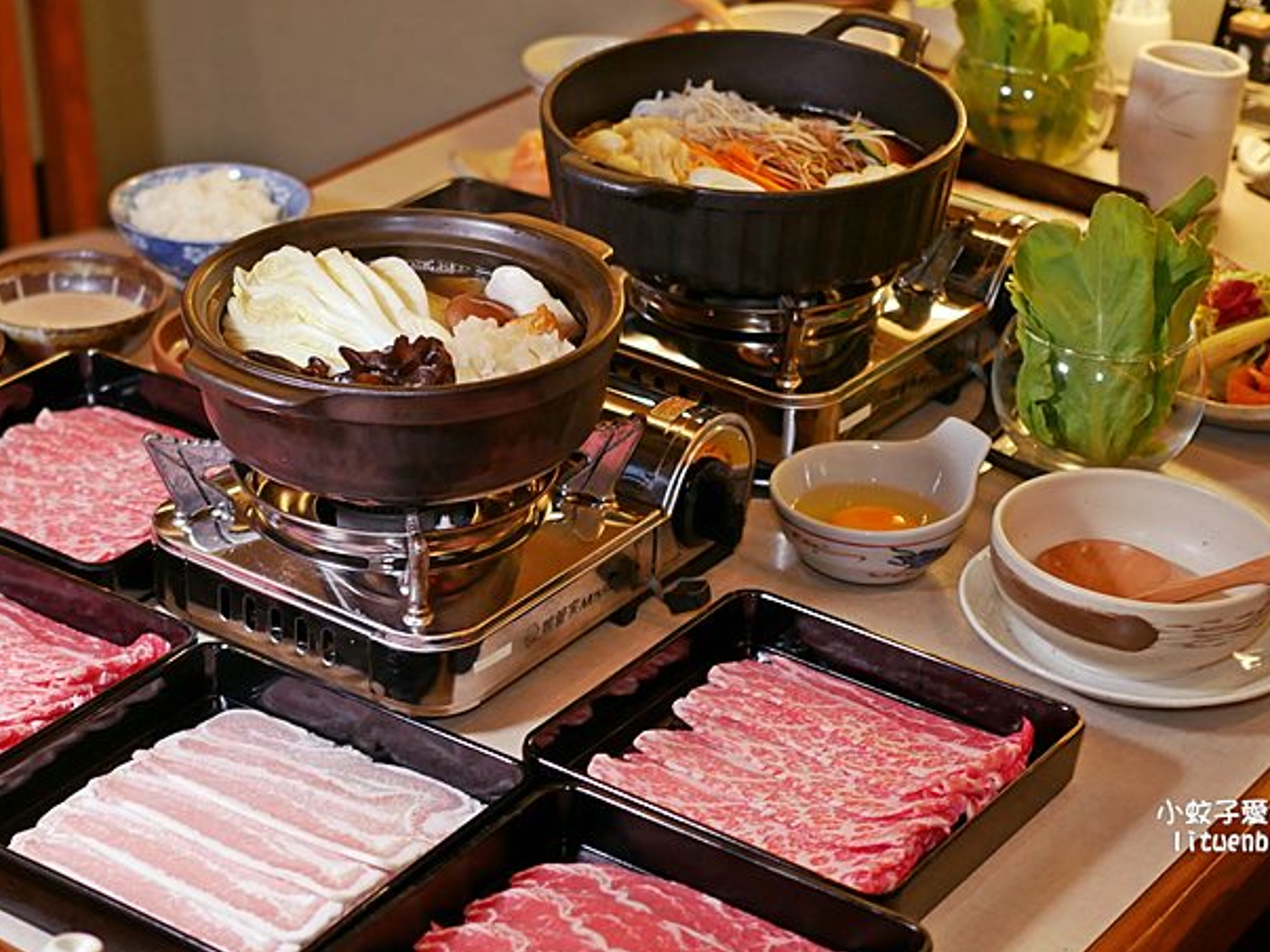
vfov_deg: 17.8
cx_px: 385
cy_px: 475
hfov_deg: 23.4
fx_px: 3045
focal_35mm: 83
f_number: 1.8
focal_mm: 25
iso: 400
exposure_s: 1/60
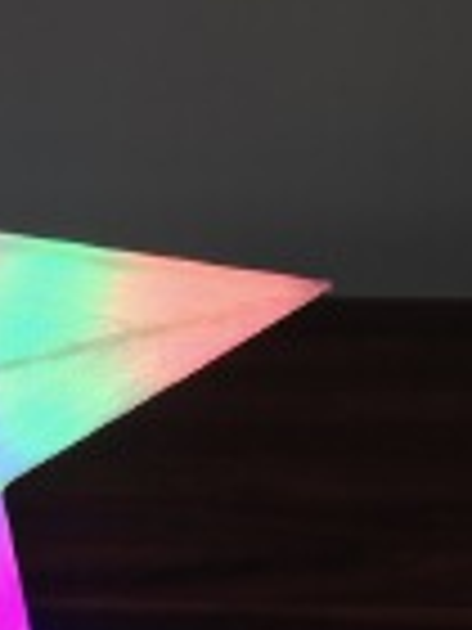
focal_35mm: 83
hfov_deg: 16.8
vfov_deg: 22.8
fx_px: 1509
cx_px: -130
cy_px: 608
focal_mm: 4.15
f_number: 2.2
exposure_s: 1/60
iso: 32
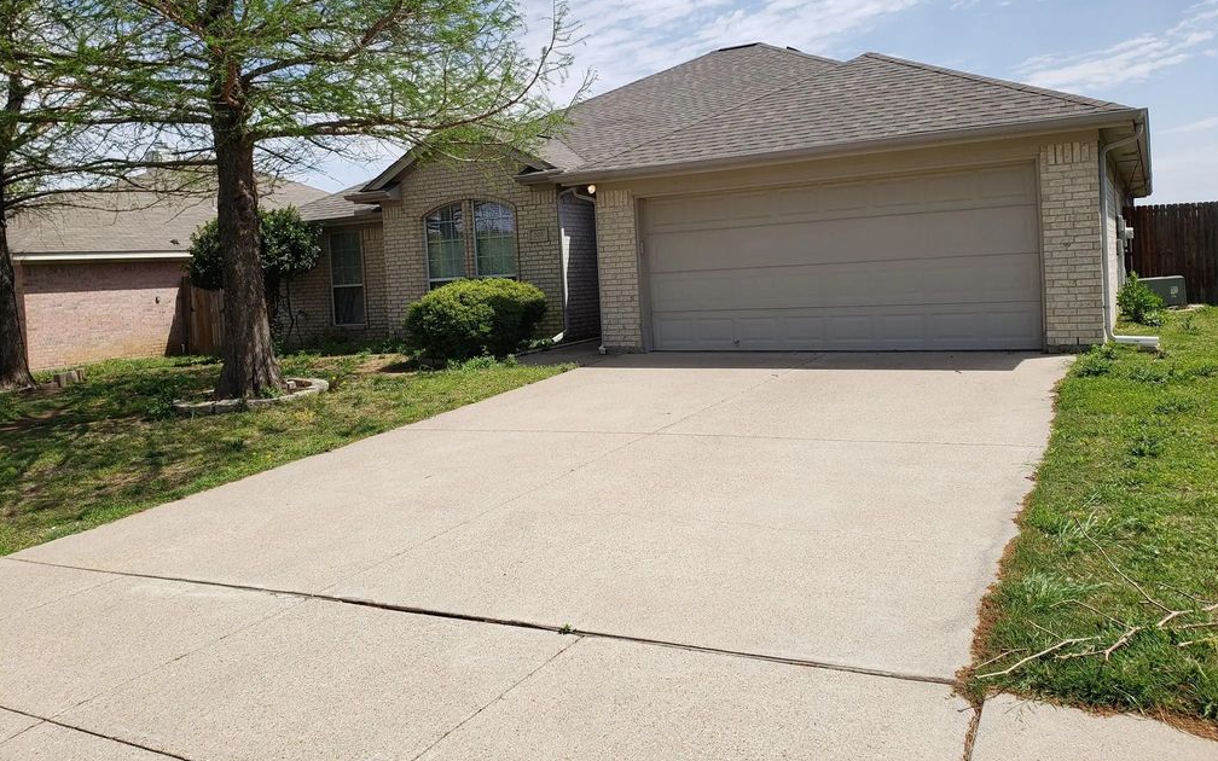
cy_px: 307
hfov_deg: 66.5
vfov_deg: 44.3
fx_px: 929
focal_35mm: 28
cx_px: 615
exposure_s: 1/1505
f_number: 2.4
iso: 50
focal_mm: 4.3
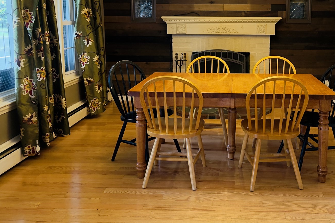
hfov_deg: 48.6
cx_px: 226
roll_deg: +0.0
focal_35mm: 39
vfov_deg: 33.7
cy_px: 64
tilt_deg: -7.1
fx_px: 363
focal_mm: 6.76
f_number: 1.78
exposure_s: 1/60
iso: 500
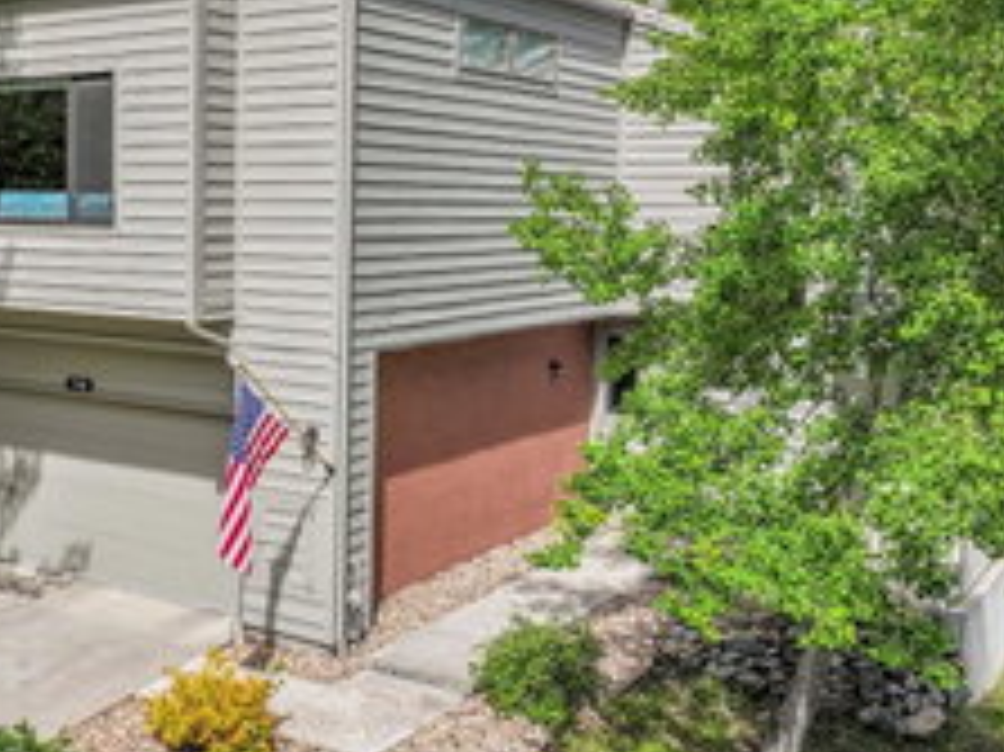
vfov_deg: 31.5
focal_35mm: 46
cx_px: 169
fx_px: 1333
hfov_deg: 39.3
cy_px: 356
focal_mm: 12.29
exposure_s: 1/1600
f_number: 2.8
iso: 110
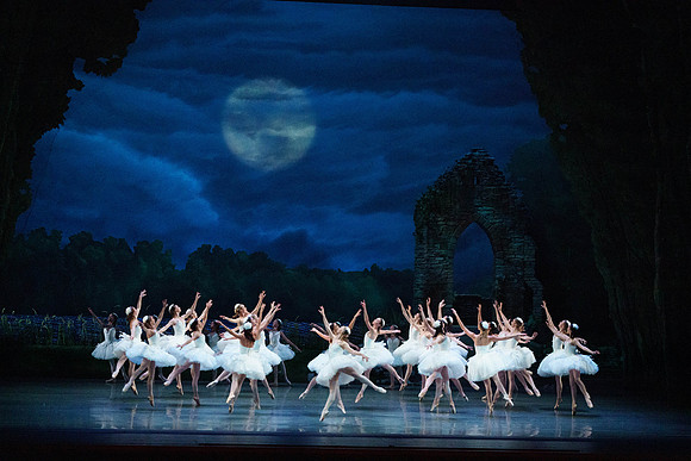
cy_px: 230
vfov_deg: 13.7
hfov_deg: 20.4
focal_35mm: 100
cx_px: 346
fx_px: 1920
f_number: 5.6
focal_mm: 100
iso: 8000
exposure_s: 1/250
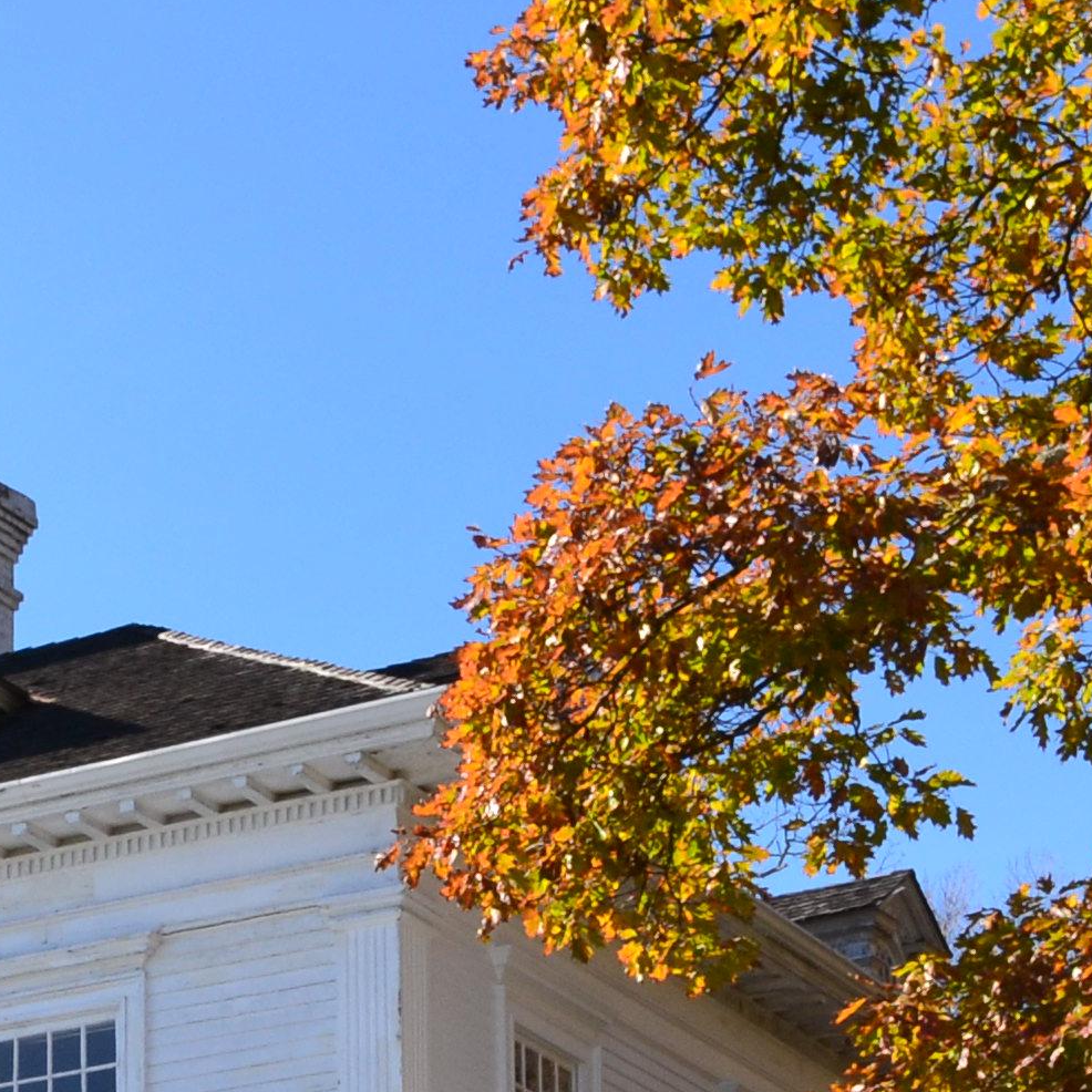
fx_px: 4675
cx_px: -687
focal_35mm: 131
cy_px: 1446
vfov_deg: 12.9
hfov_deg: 12.5
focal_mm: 22
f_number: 10
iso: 400
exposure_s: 1/320
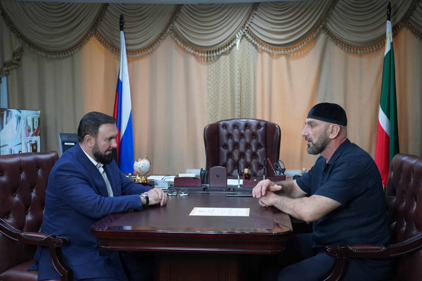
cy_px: 140
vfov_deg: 35.1
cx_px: 211
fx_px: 445
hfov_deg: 50.7
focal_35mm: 38
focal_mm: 38
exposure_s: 1/160
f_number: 4
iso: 3200
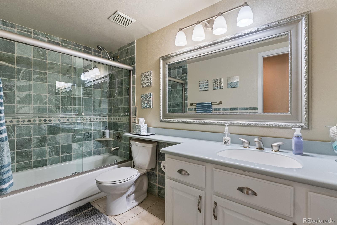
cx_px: 168
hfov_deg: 96.0
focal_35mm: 16
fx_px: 152
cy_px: 112
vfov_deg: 73.0
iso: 250
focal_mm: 10.8
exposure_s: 1/8
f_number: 8
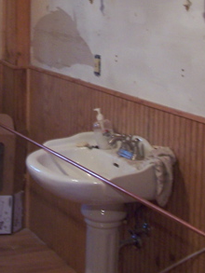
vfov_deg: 23.1
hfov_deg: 17.5
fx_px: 655
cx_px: 21
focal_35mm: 83
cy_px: 44
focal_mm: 6.3
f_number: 2.8
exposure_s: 1/8
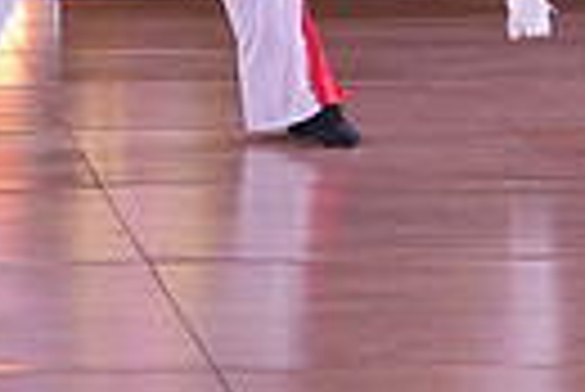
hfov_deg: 10.1
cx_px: 9
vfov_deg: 6.6
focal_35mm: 201
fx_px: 3270
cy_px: -381
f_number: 4
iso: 2000
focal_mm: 30
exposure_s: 1/400
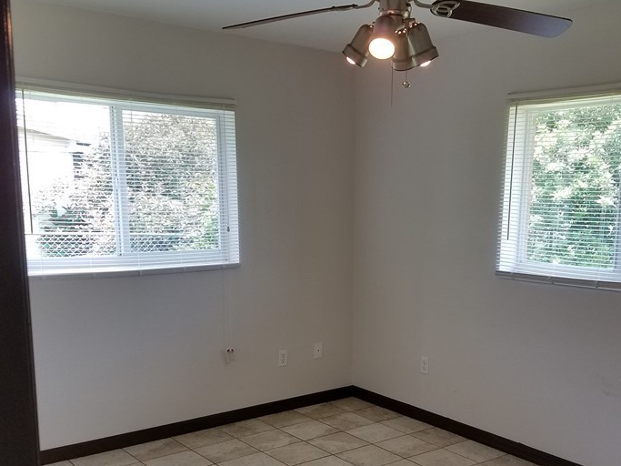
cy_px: 324
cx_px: 355
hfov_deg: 47.7
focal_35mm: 39
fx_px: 700
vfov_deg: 36.3
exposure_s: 1/132
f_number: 1.7
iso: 40
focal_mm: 4.2
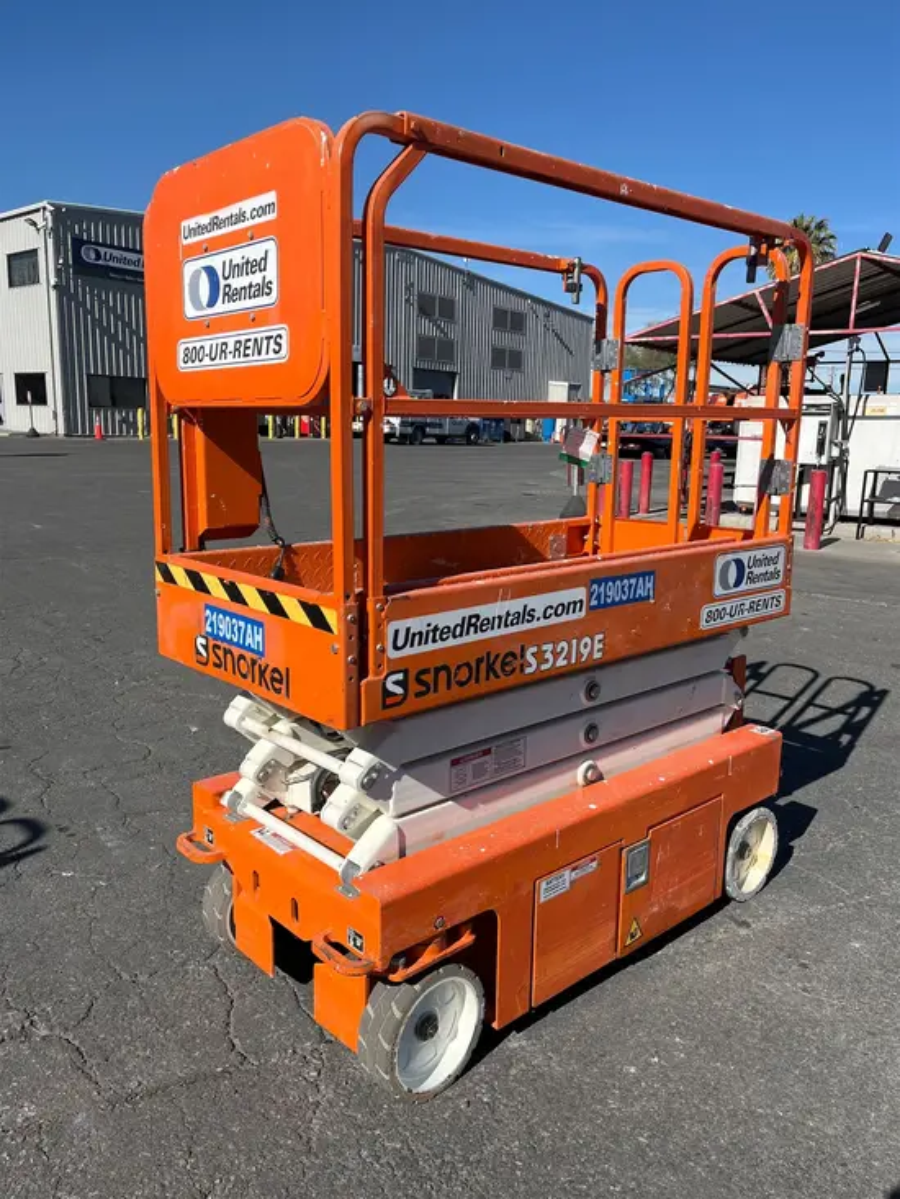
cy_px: 600
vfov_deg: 67.3
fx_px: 901
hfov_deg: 53.1
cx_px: 450
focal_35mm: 26
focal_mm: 5.1
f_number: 1.6
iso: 50
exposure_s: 1/4484
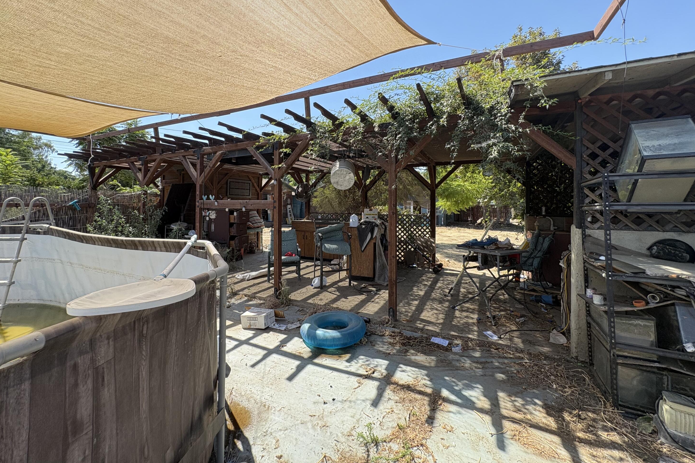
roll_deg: -0.2
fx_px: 290
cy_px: 198
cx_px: 344
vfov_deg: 76.9
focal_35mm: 15
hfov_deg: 100.4
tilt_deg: +1.7
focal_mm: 2.22
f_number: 2.2
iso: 64
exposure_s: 1/587
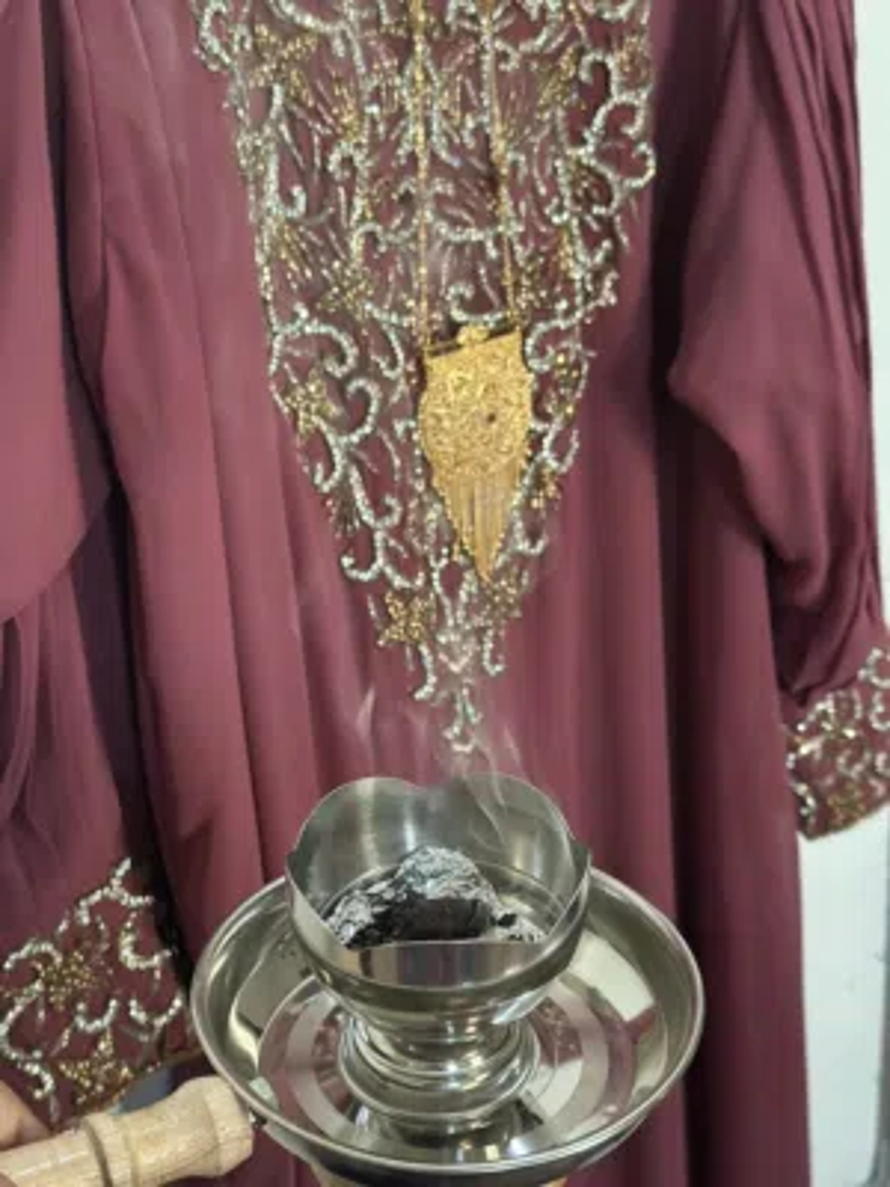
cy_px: 594
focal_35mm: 48
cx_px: 445
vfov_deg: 39.7
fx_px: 1645
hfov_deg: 30.3
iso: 640
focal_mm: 6.86
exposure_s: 1/40
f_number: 1.78
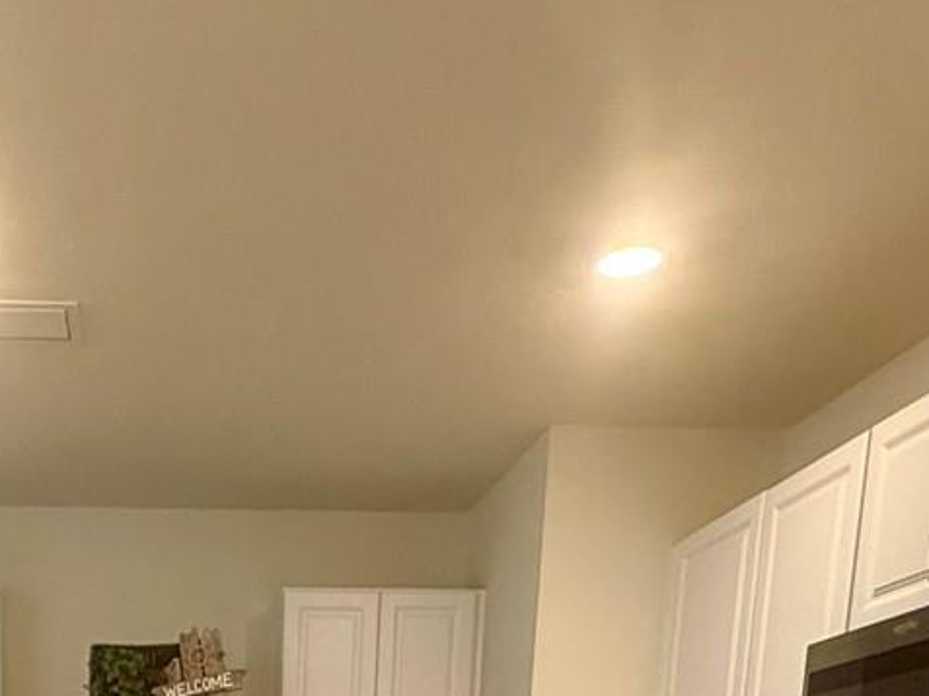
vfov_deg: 22.9
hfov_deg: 38.4
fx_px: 1260
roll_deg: -0.7
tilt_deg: -11.8
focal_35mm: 47
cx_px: 142
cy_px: 1127
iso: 320
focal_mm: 2.22
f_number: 2.2
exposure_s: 1/120
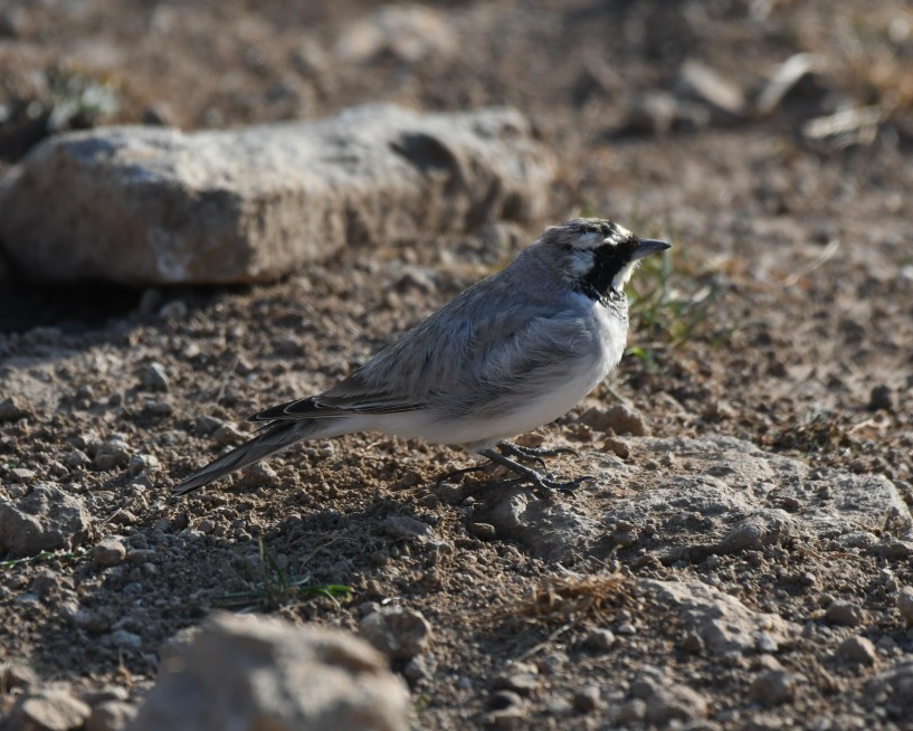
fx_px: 22487
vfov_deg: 1.9
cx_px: 498
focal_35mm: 832
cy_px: 376
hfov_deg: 2.3
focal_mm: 460
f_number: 5.6
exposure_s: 1/1600
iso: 320
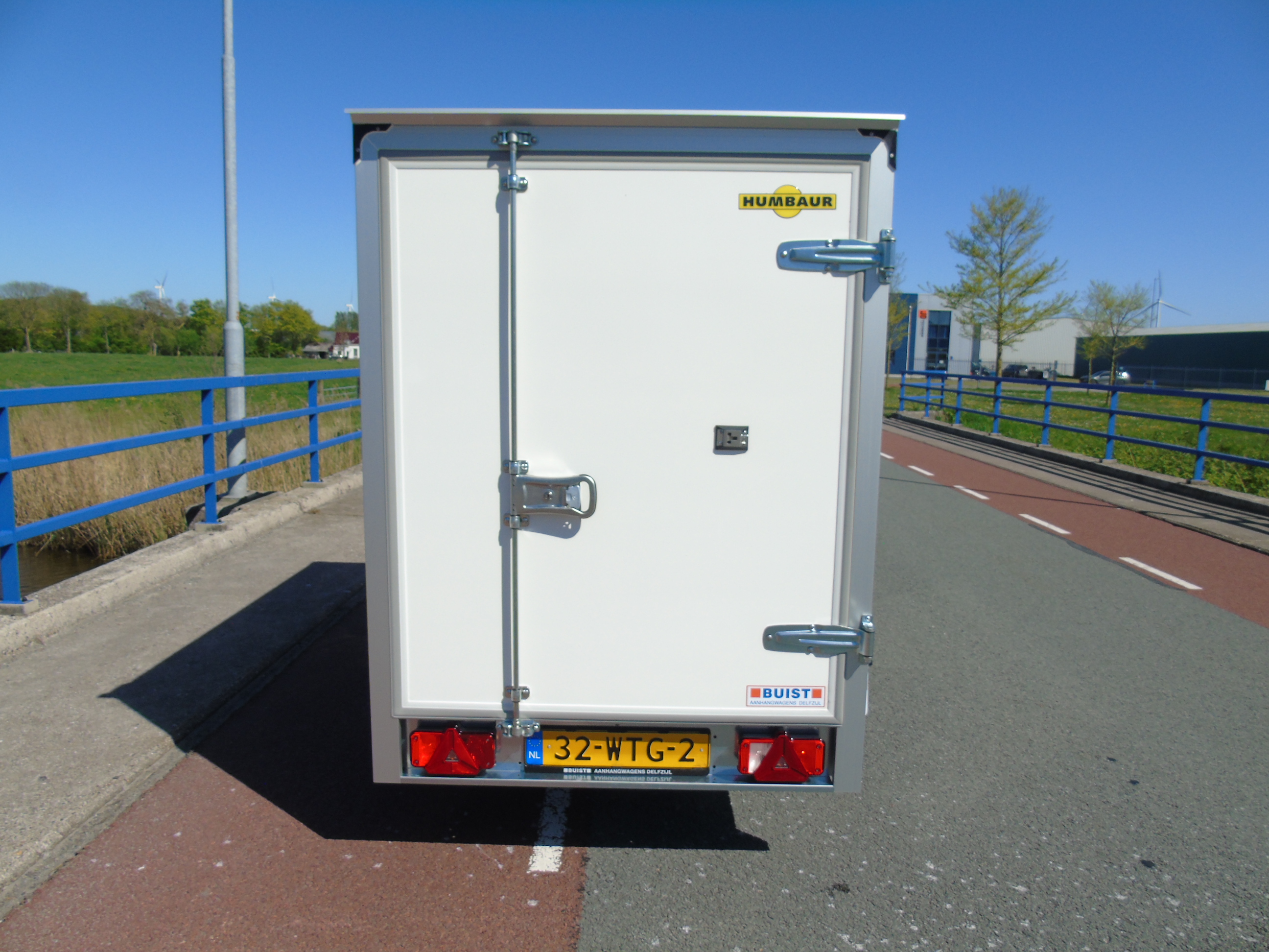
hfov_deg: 69.4
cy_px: 476
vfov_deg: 54.9
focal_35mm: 25
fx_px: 916
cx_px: 634
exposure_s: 1/1000
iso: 80
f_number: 3.8
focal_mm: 4.4
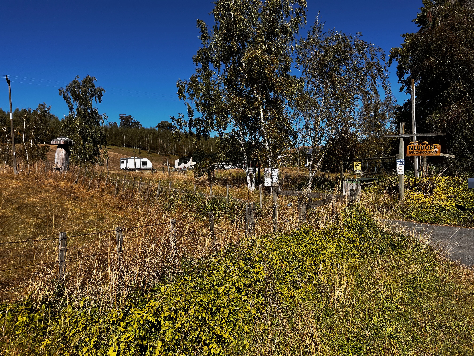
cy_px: 178
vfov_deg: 53.1
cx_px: 237
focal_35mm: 26
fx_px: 356
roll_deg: +0.9
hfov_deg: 67.3
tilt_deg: -1.5
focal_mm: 5.1
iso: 50
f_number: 1.6
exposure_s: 1/3311
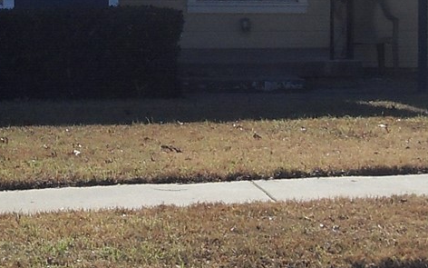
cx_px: -14
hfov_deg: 12.8
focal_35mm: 161
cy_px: -49
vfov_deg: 8.1
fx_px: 1878
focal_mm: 6.3
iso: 80
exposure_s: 1/250
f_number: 8.2
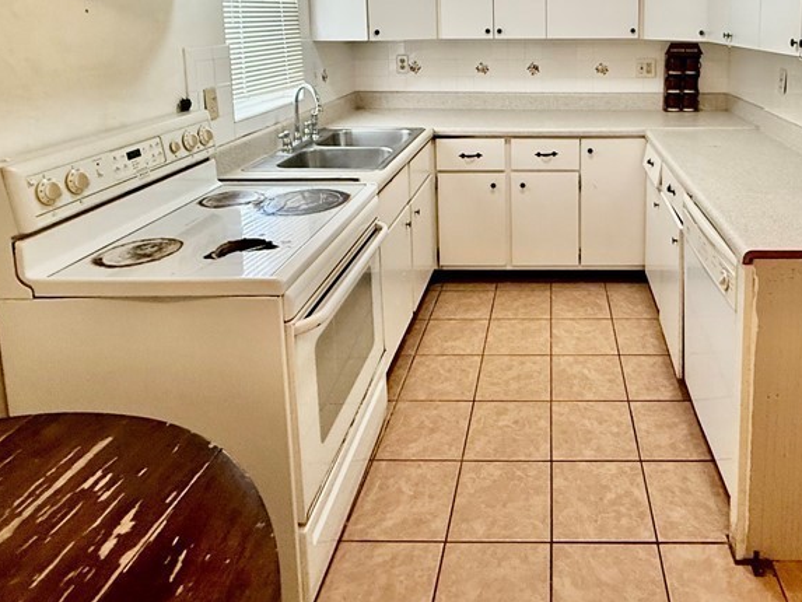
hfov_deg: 66.9
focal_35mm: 25
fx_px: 579
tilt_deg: -6.9
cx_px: 553
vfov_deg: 50.3
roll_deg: -0.5
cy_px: 90
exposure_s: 1/60
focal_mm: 2.22
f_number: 2.2
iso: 250
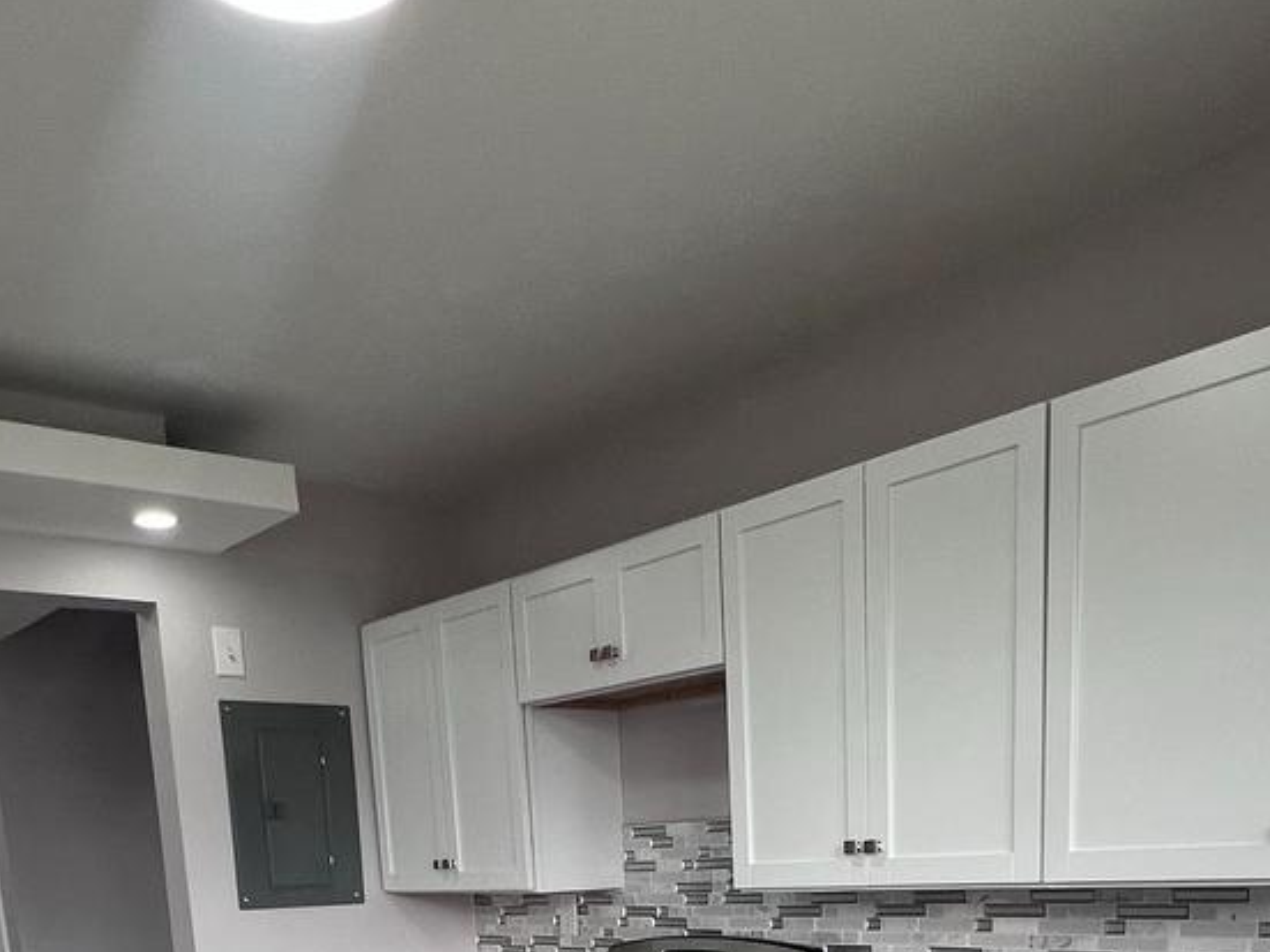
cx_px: 645
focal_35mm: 34
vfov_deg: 33.5
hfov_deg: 54.0
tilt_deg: -13.2
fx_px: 1247
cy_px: 1157
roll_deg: +3.2
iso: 64
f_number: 1.8
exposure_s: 1/99
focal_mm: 1.57
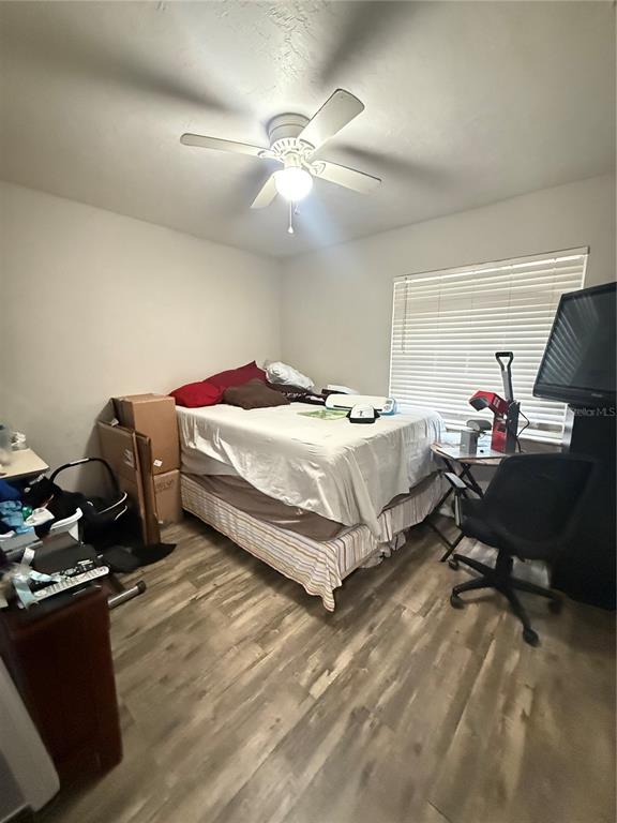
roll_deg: +0.9
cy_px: 412
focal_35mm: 14
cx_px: 308
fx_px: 333
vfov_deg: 102.1
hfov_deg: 85.7
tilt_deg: -8.9
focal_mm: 2.22
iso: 1250
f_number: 2.2
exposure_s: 1/40
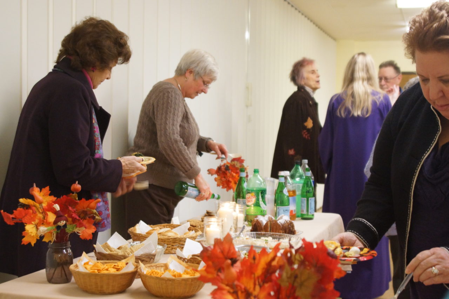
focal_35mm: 52
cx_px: 224
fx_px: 655
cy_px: 150
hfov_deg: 37.9
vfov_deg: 25.7
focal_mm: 35
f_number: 4
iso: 1600
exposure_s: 1/30
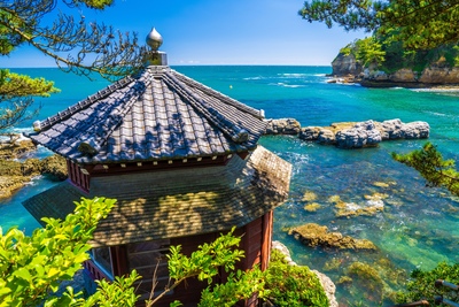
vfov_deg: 53.2
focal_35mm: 24
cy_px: 154
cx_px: 230
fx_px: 306
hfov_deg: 73.7
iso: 100
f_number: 8
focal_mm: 24
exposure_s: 1/40
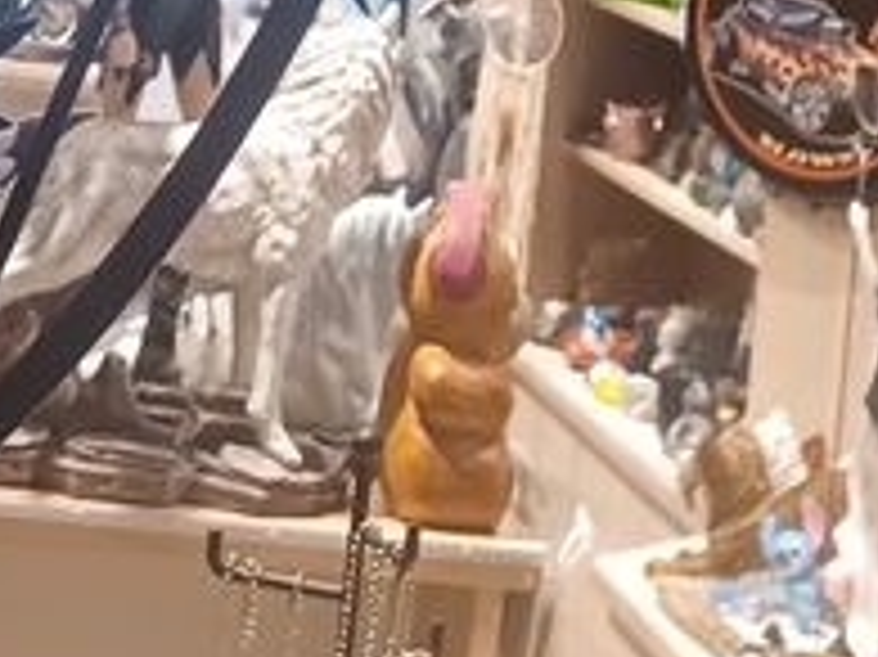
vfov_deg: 10.2
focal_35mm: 128
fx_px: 3245
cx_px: 396
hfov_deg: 15.4
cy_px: -846
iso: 800
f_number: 1.8
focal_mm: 4.6
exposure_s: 1/25
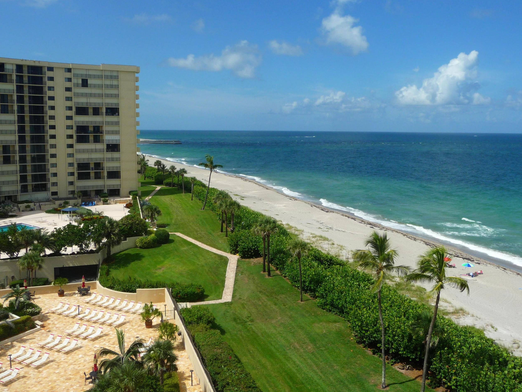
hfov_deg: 56.7
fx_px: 483
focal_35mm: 32
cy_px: 173
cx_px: 290
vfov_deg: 44.1
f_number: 8
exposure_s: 1/400
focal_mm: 4.7
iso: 100
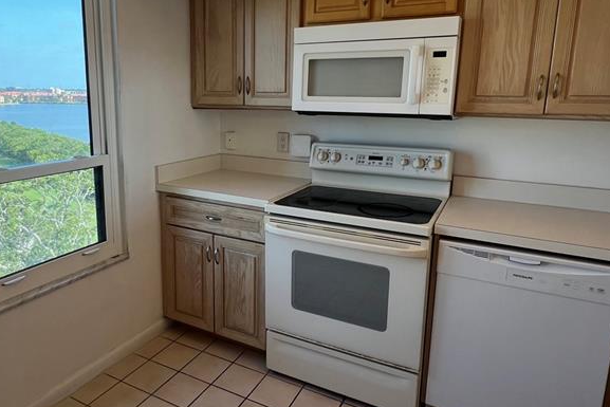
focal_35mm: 24
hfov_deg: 73.3
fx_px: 407
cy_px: 180
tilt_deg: -11.5
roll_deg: -0.4
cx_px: 261
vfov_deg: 53.0
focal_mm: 1.57
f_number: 1.8
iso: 50
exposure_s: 1/120
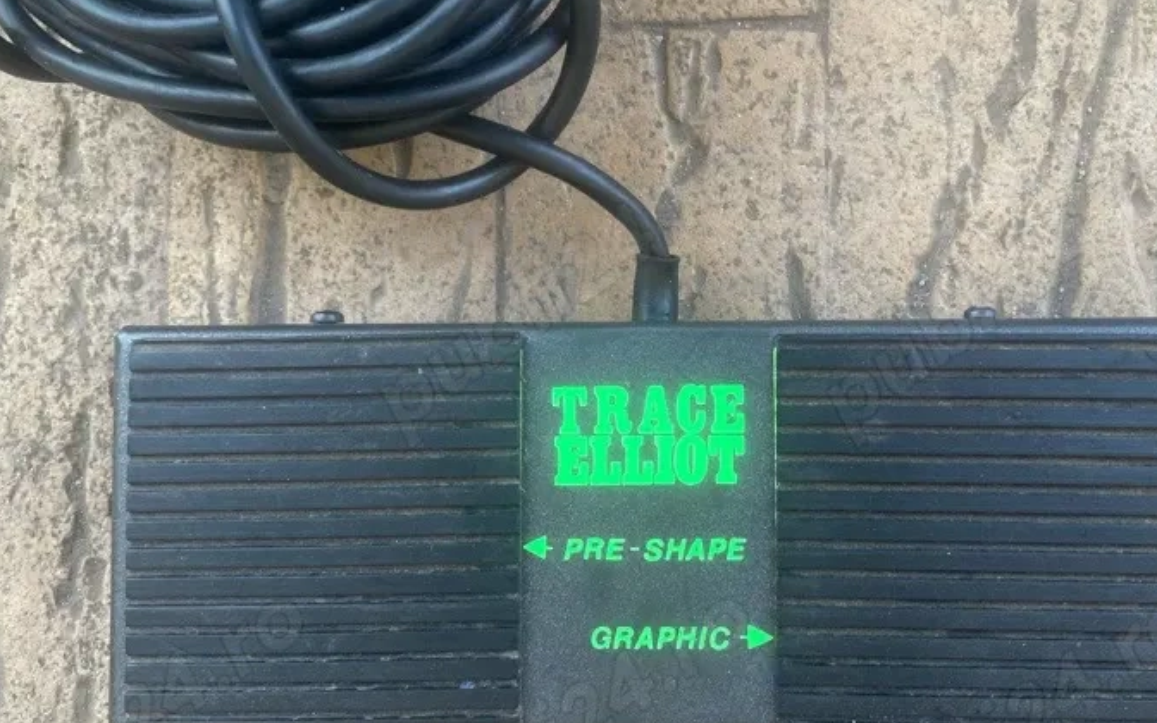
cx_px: 678
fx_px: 1293
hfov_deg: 48.0
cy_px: 301
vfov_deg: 31.2
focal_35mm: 41
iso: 125
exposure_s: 1/111
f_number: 1.8
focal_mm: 4.25
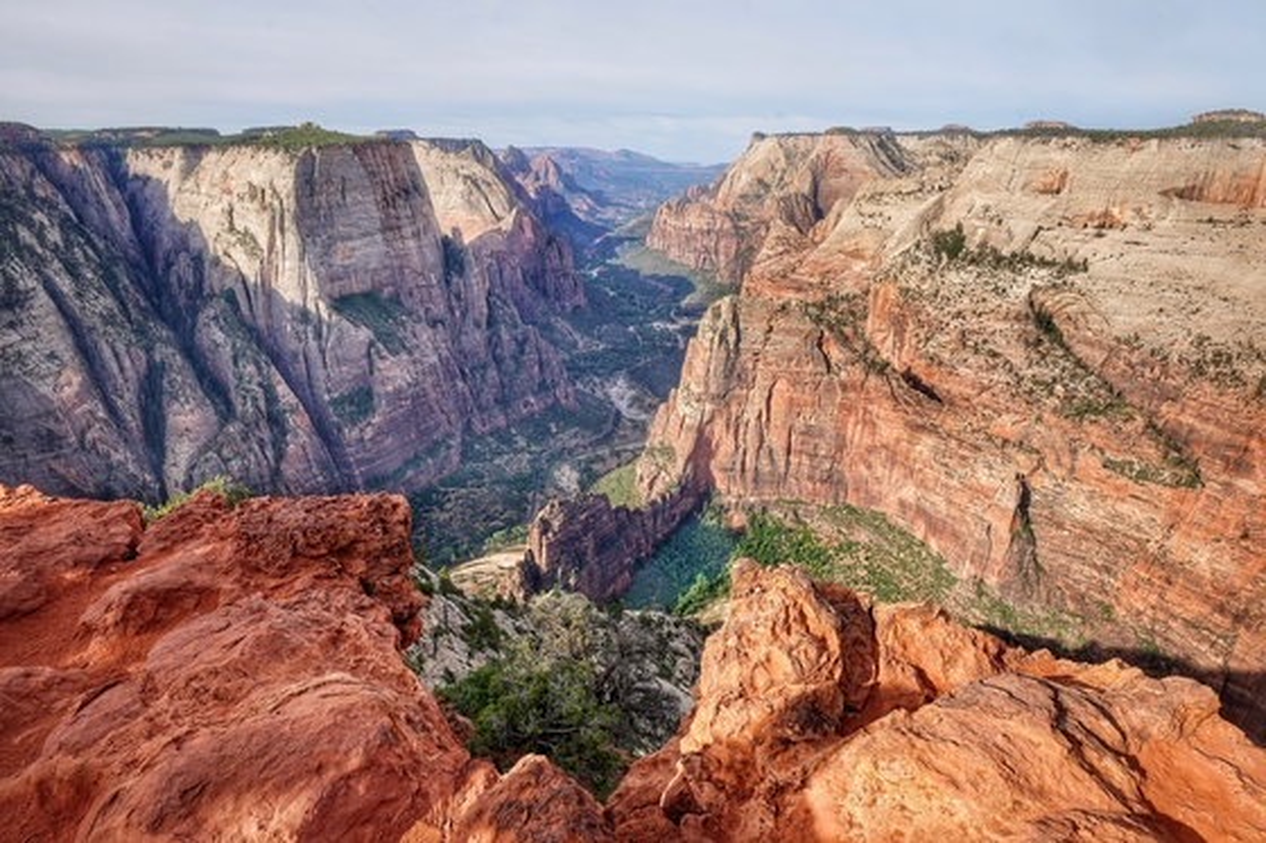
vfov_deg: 67.4
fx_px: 633
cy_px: 422
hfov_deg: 90.0
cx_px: 633
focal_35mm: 18
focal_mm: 12
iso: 160
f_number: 16
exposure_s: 1/100
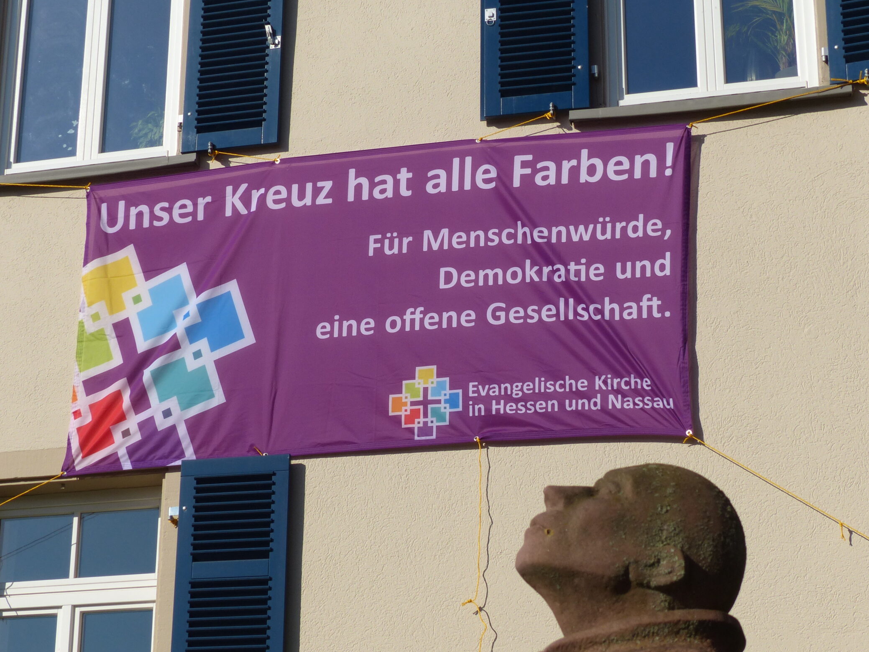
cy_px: 311
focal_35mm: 85
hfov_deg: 23.0
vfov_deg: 17.4
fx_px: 2134
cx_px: 448
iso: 100
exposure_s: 1/1600
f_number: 4
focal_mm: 12.5
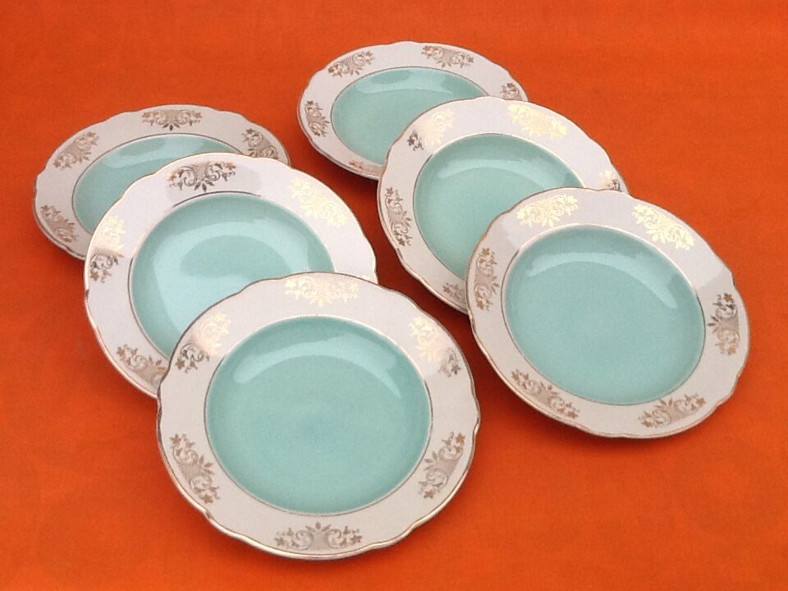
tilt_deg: -47.5
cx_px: 394
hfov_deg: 42.9
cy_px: 296
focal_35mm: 44
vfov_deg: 32.9
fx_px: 1002
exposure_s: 1/30
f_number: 2.4
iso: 64
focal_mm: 2.03
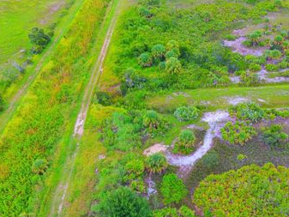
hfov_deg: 47.9
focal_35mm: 38
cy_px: 131
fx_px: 317
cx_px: 200
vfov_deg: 37.6
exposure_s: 1/100
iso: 101
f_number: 2.8
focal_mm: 3.61
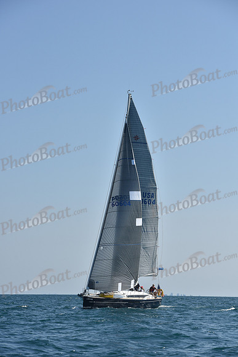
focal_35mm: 112
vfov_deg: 18.3
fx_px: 1110
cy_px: 178
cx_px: 119
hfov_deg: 12.2
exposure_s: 1/1600
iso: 250
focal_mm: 112
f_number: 7.1
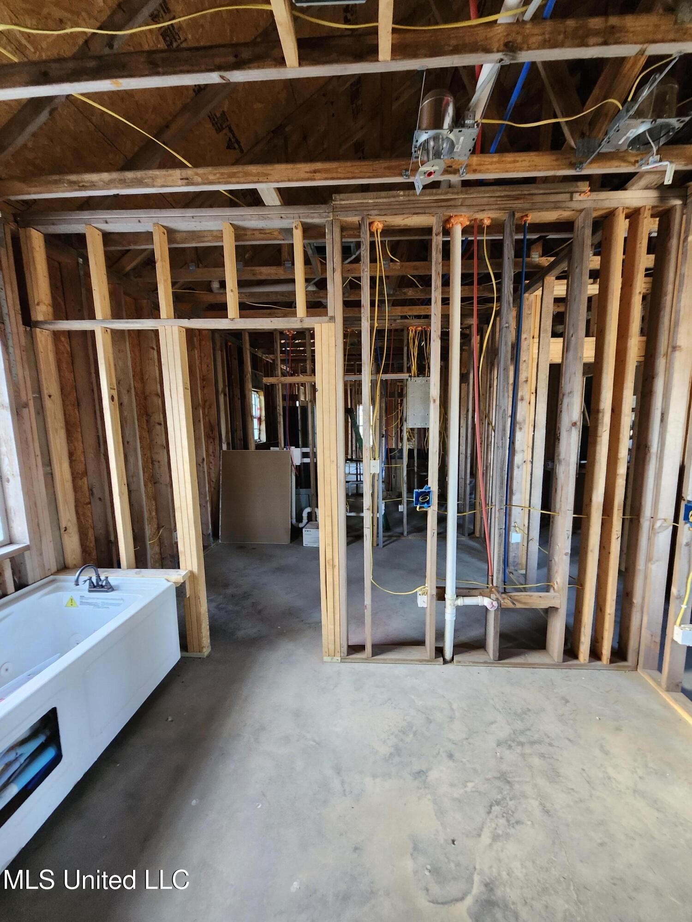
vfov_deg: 106.2
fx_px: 347
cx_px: 346
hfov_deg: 89.9
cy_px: 461
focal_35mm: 13
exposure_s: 1/30
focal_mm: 1.74
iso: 400
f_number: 2.2
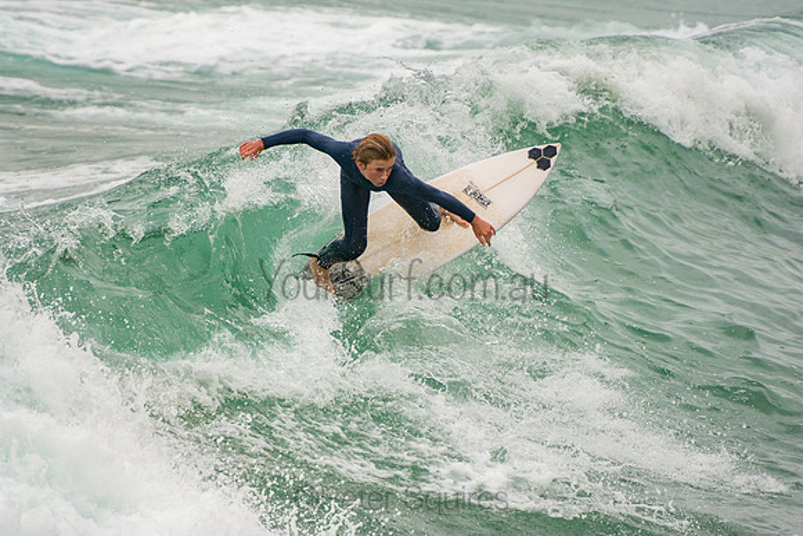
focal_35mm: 600
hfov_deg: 3.4
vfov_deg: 2.3
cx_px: 402
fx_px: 13386
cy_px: 268
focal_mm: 400
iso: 250
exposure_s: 1/1250
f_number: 5.6
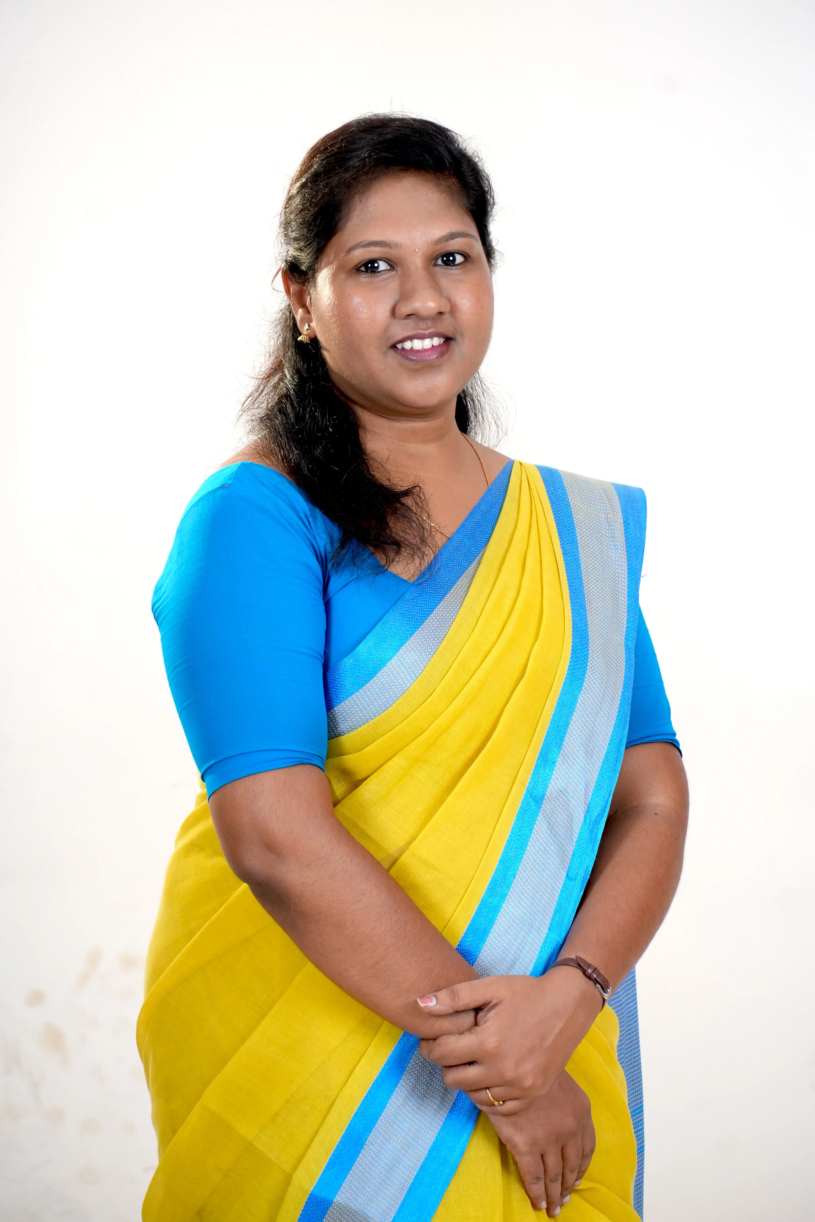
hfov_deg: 6.8
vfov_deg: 10.2
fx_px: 6876
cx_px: 408
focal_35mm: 202
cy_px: 611
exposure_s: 1/160
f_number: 6.3
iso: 1000
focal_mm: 135
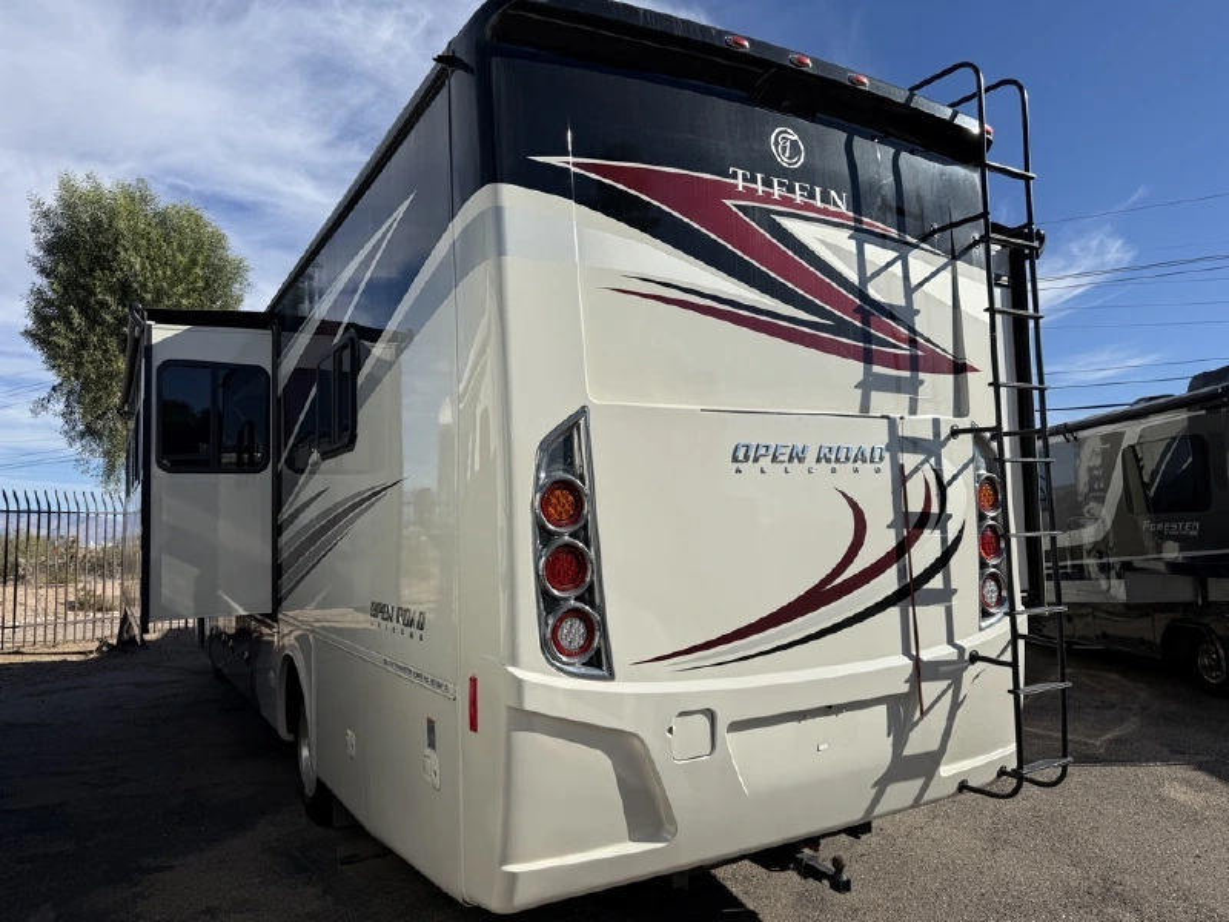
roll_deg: +0.7
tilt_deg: +5.3
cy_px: 461
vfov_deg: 56.8
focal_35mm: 24
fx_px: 852
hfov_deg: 71.6
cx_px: 614
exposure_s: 1/7353
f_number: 1.78
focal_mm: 6.76
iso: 80
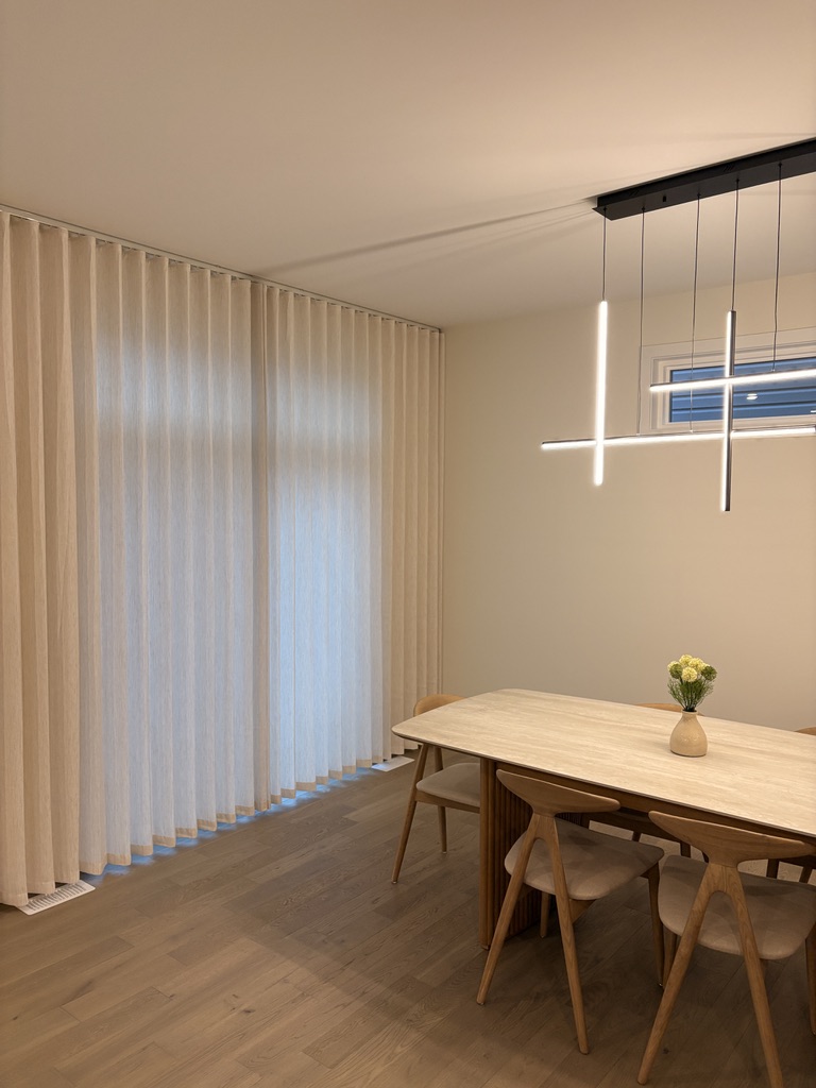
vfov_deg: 67.3
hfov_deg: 53.1
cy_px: 544
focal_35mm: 26
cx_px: 408
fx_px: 817
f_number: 1.6
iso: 160
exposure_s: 1/120
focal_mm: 5.96
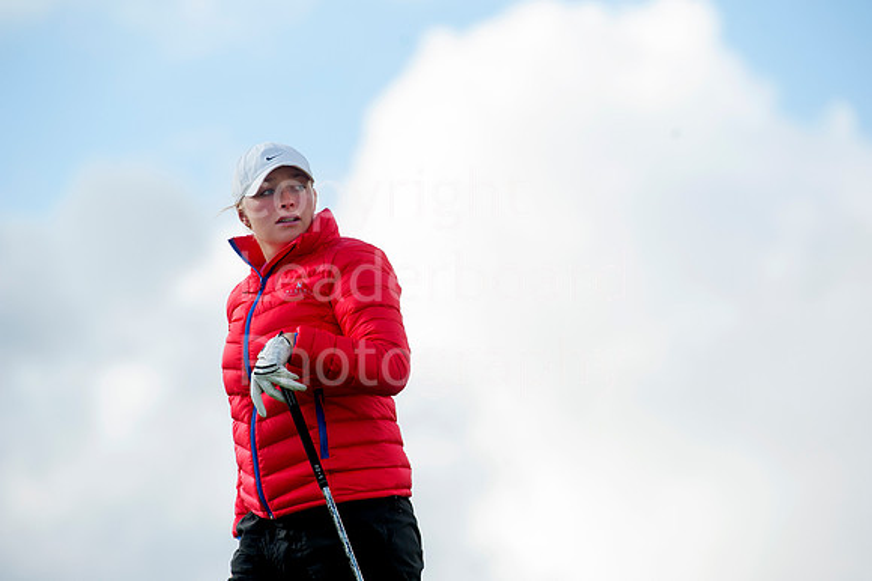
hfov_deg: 6.9
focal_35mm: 300
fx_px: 7262
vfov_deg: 4.6
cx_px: 436
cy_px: 290
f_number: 8
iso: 500
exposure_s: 1/1600
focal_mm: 300
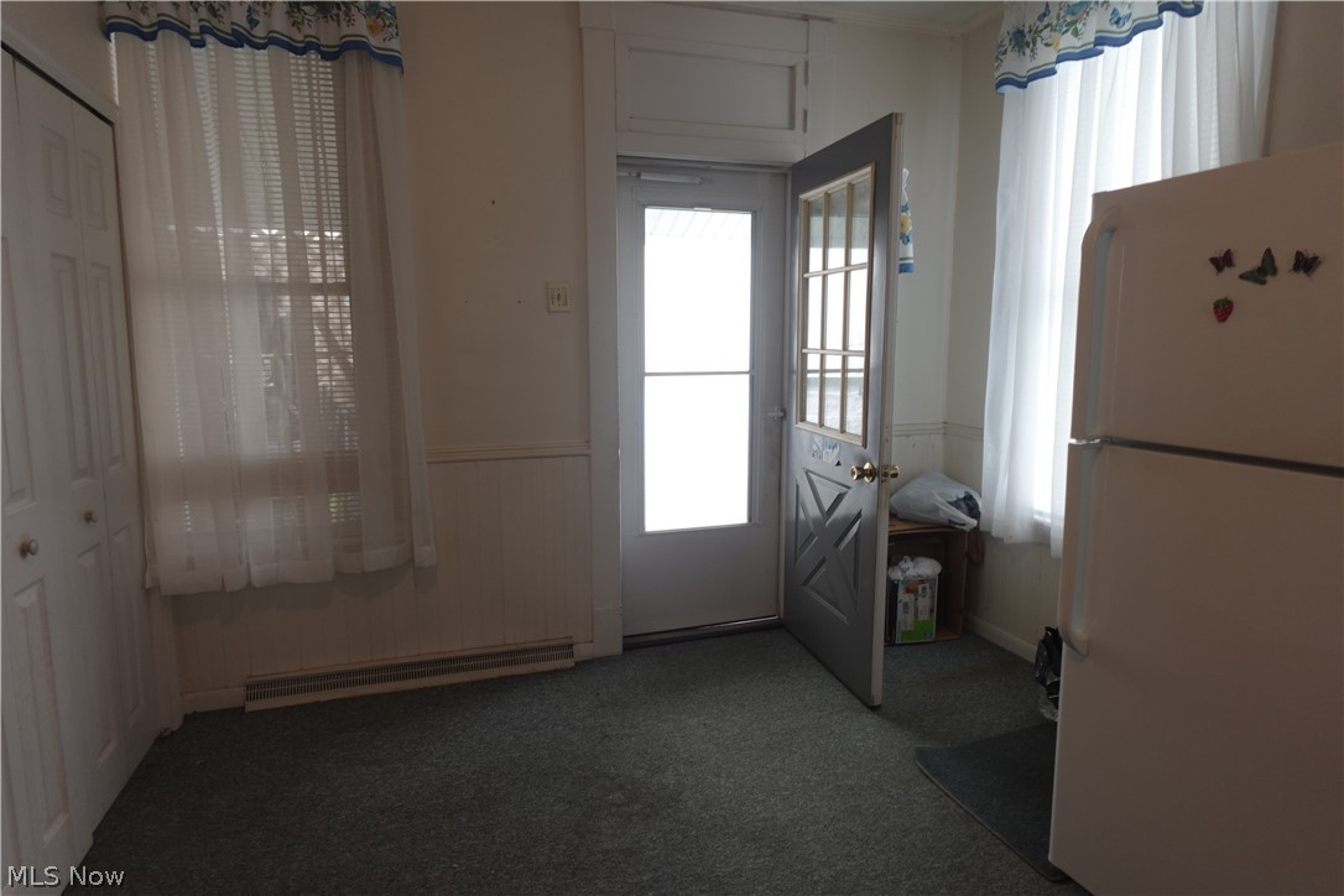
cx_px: 672
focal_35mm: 20
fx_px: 747
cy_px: 448
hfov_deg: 84.0
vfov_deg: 61.9
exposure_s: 1/80
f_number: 2
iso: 200
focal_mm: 7.6
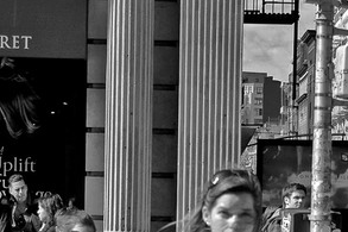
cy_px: 236
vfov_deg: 7.8
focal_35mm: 175
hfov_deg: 11.7
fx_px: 1691
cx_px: 286
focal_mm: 38
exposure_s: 1/640
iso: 200
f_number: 5.6
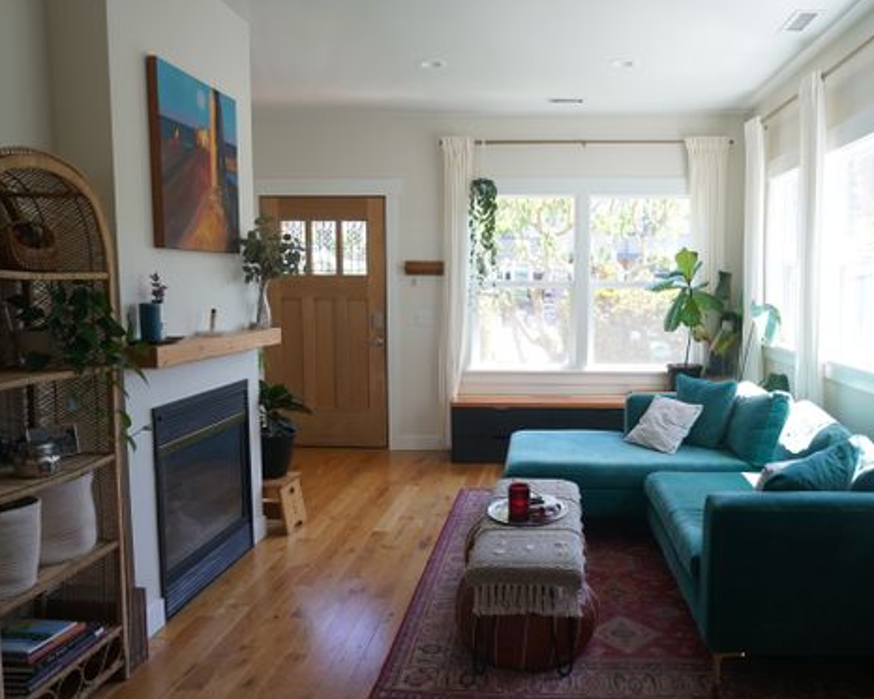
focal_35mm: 29
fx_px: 750
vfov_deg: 50.0
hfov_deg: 60.0
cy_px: 364
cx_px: 520
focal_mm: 24
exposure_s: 1/125
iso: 1000
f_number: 5
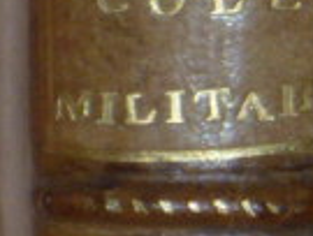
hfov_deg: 1.6
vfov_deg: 1.2
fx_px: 11233
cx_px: 517
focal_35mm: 1239
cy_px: -90
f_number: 5.9
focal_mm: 24
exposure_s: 1/60
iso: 100
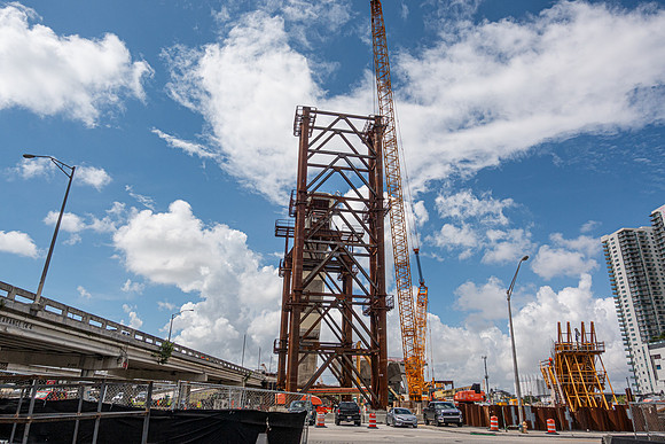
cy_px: 222
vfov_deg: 53.2
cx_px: 332
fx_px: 443
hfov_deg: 73.7
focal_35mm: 24
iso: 125
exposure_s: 1/250
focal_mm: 8.8
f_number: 4.5
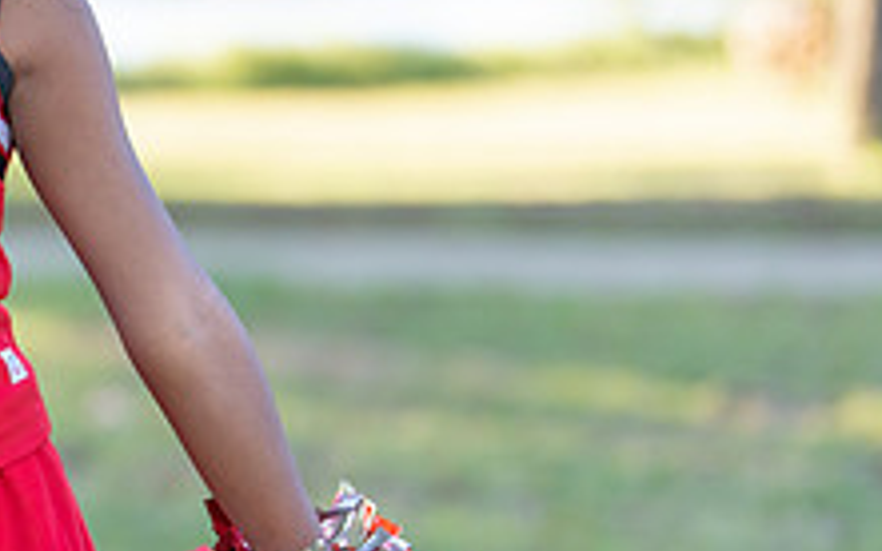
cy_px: 126
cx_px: -96
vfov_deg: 8.4
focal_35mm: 156
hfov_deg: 13.2
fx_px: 3749
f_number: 1.2
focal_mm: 50
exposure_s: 1/800
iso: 100
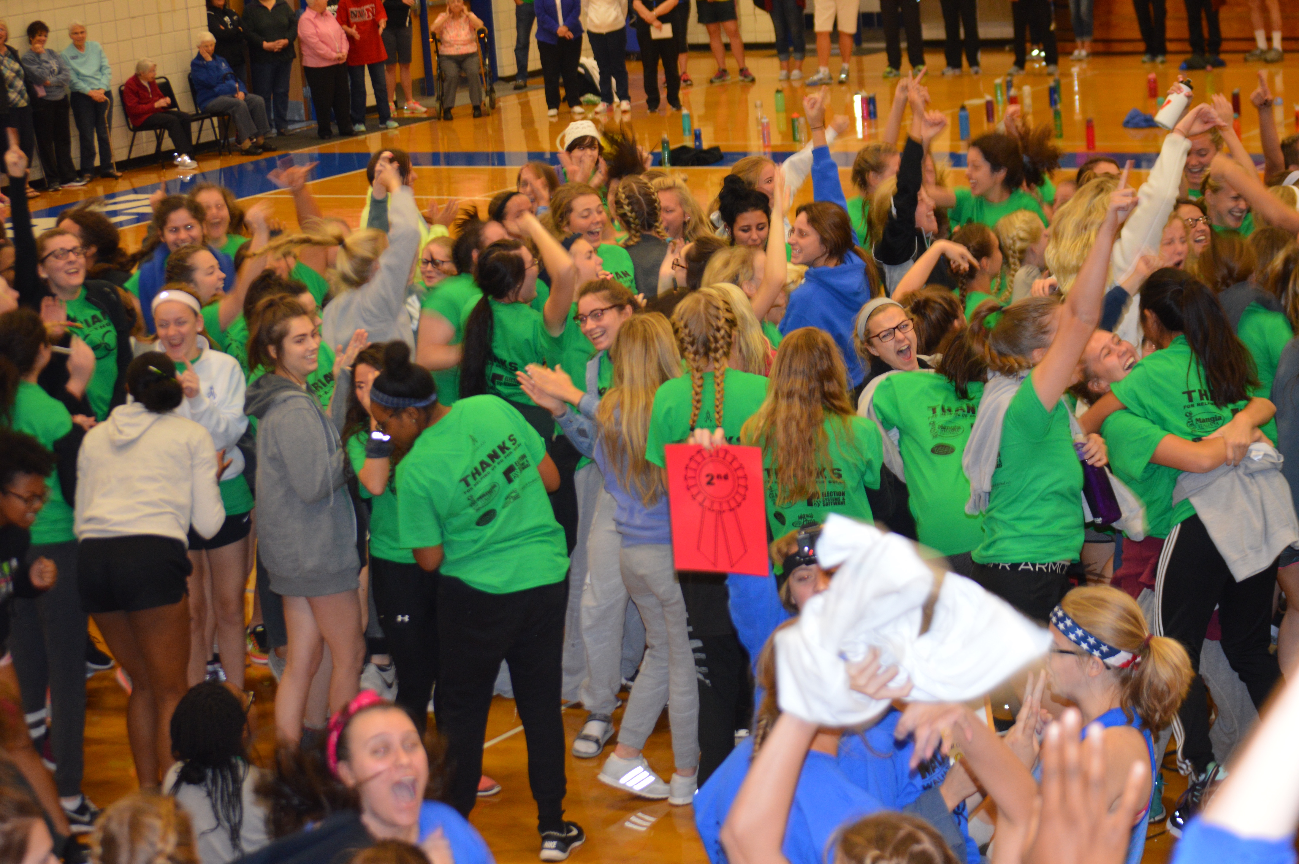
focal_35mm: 82
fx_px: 2974
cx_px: 650
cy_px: 432
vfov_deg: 16.5
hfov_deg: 24.6
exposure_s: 1/60
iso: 640
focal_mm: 55
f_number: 4
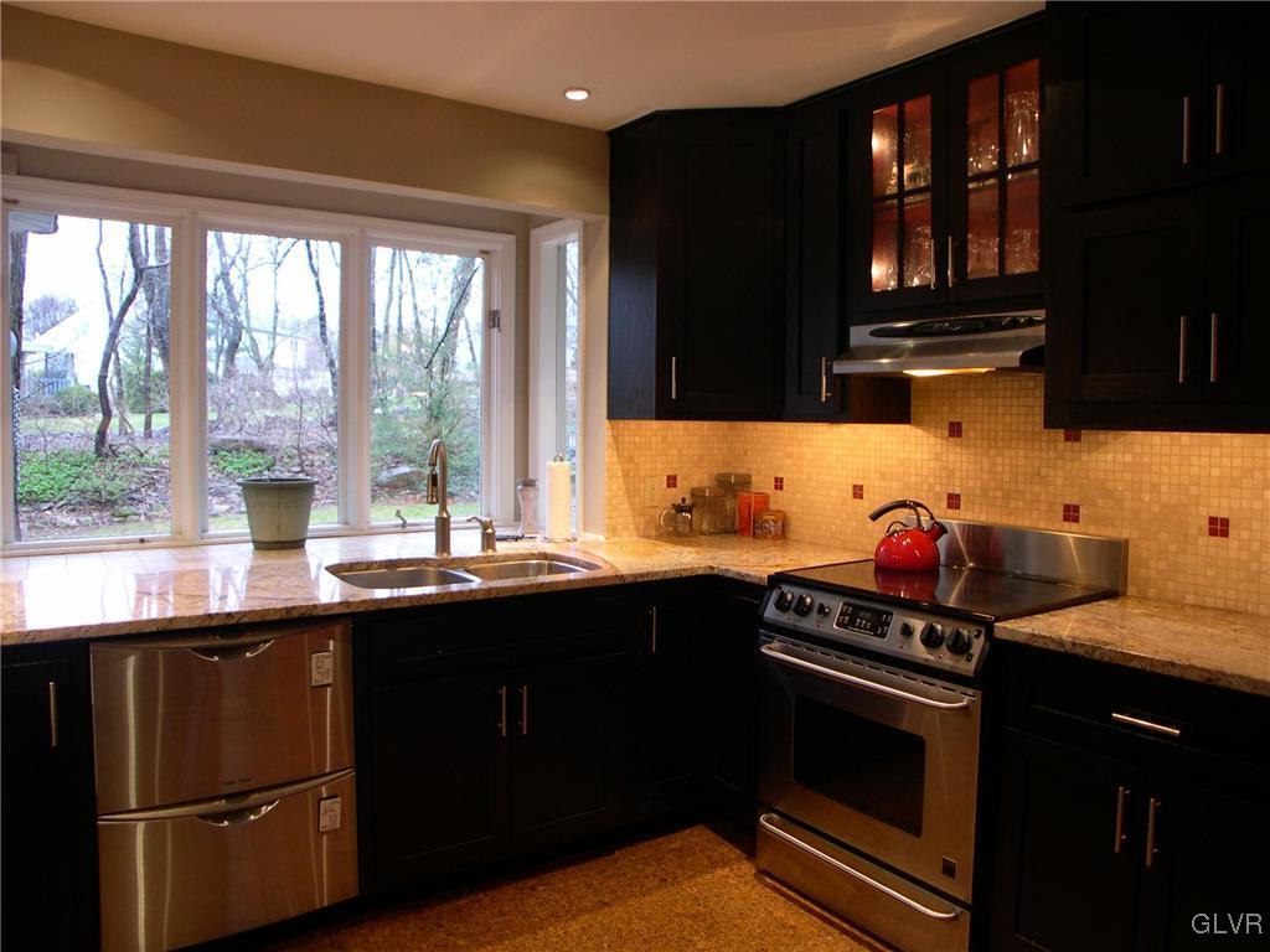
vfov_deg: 37.7
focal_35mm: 38
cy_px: 476
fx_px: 1394
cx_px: 635
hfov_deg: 49.0
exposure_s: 1/8.2
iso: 100
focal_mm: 8
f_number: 2.8
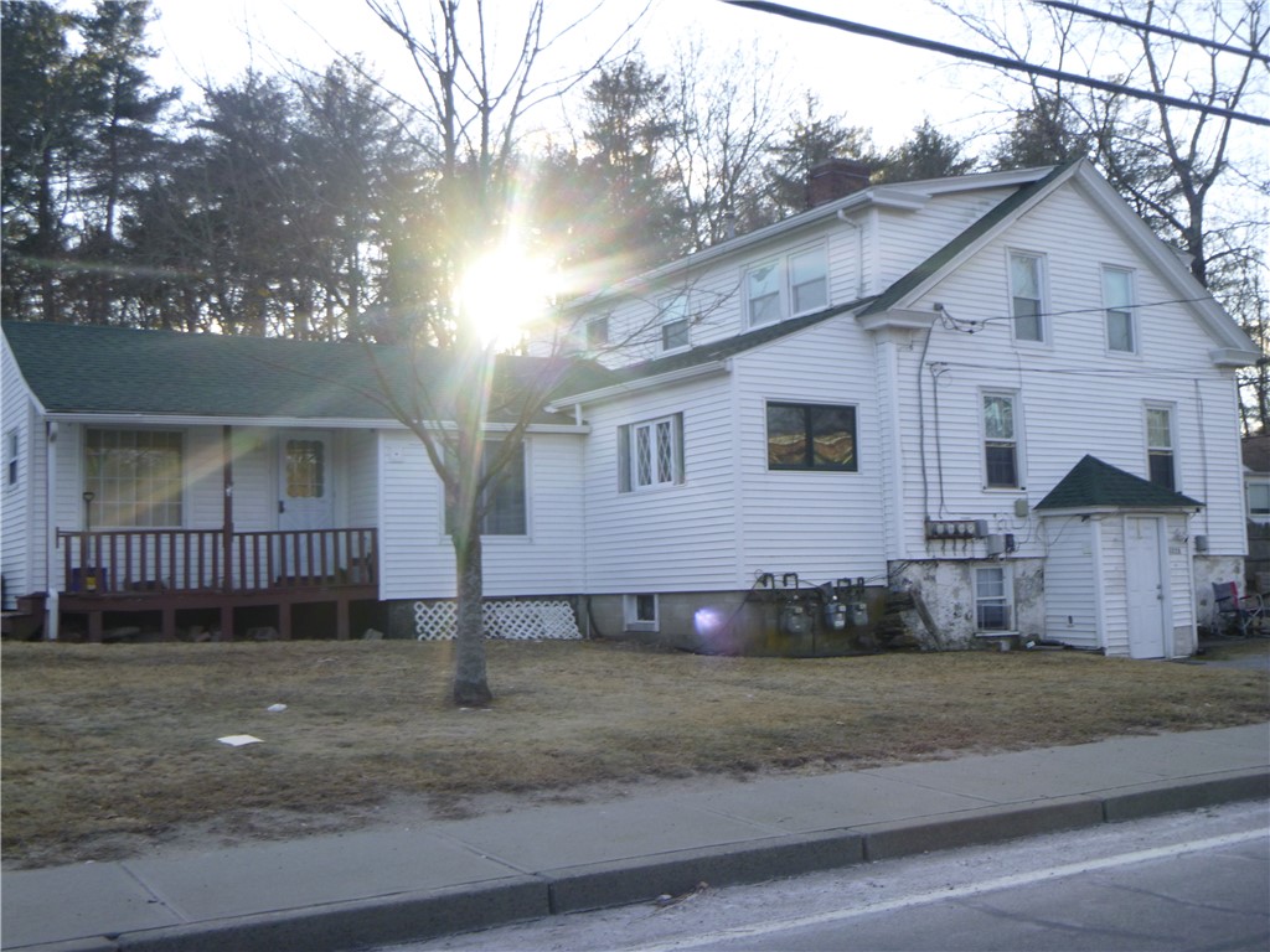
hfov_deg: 49.0
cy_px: 476
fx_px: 1394
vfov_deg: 37.7
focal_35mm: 38
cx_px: 635
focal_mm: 6.8
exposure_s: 1/100
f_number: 4.5
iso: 100
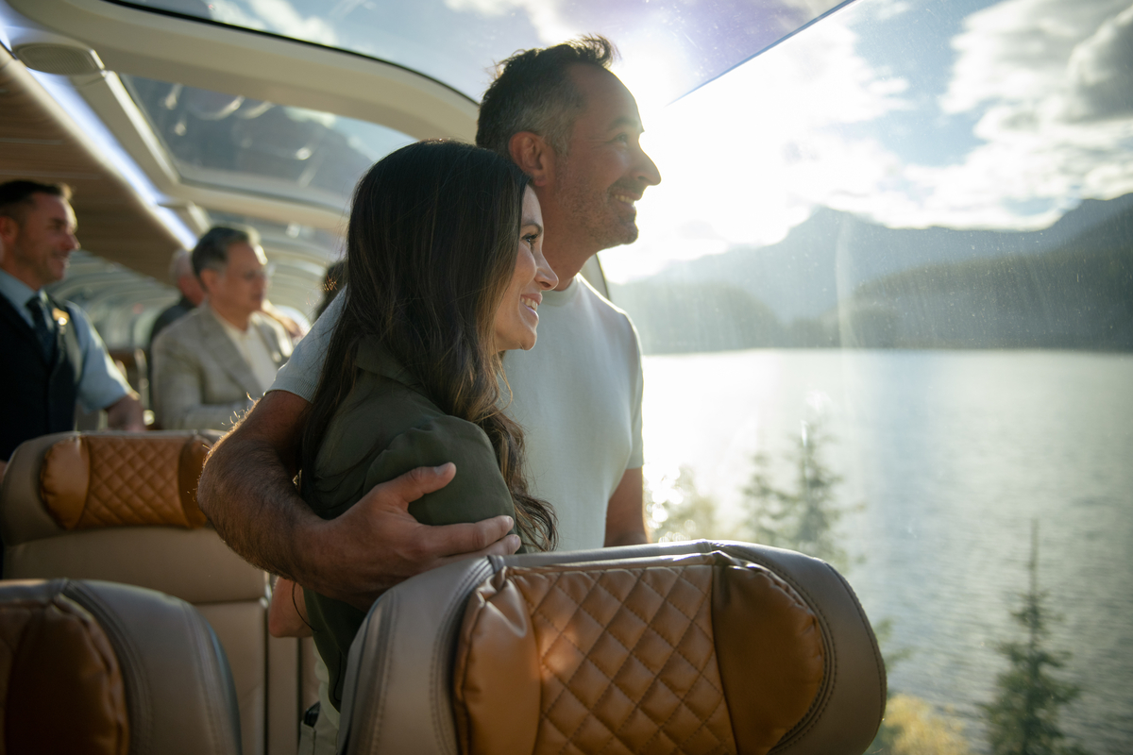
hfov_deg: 58.7
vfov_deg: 41.1
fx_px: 1007
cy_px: 378
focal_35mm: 32
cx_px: 566
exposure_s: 1/500
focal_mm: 32
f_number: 2.8
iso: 320
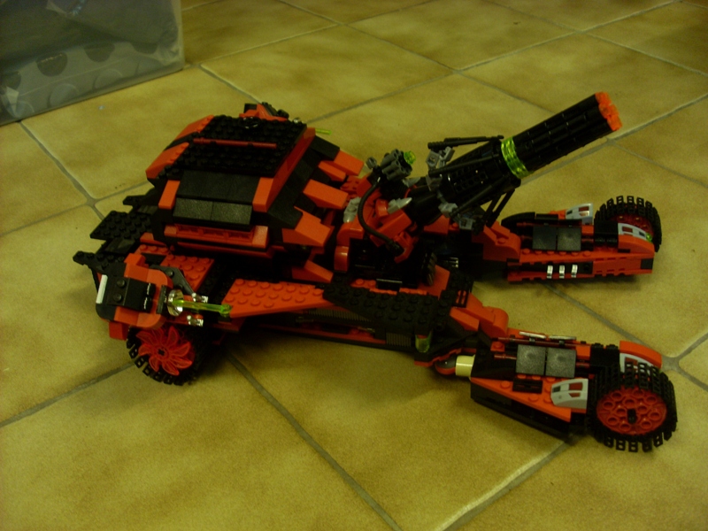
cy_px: 266
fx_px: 777
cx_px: 354
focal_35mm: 38
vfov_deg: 37.7
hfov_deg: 49.0
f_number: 3
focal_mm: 6.3
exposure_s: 1/8
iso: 80
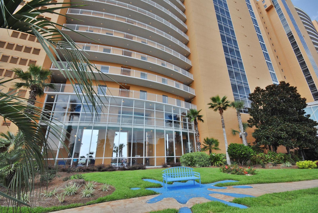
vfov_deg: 77.5
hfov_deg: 100.3
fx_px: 133
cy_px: 106
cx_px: 159
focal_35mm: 15
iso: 400
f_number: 9
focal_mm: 10
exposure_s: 1/640
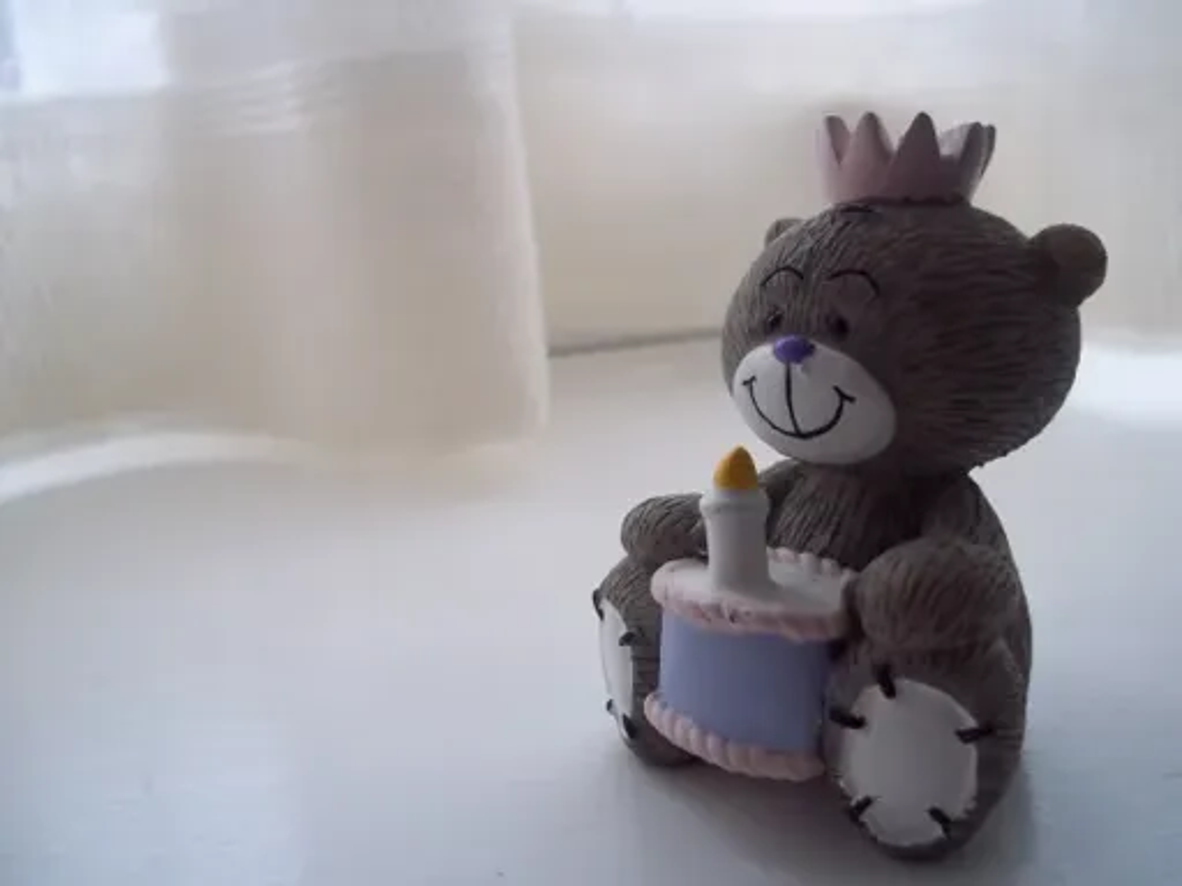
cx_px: 591
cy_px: 443
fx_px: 1229
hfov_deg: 51.4
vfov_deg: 39.7
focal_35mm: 36
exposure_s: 1/50
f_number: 3.1
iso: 80
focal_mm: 6.5
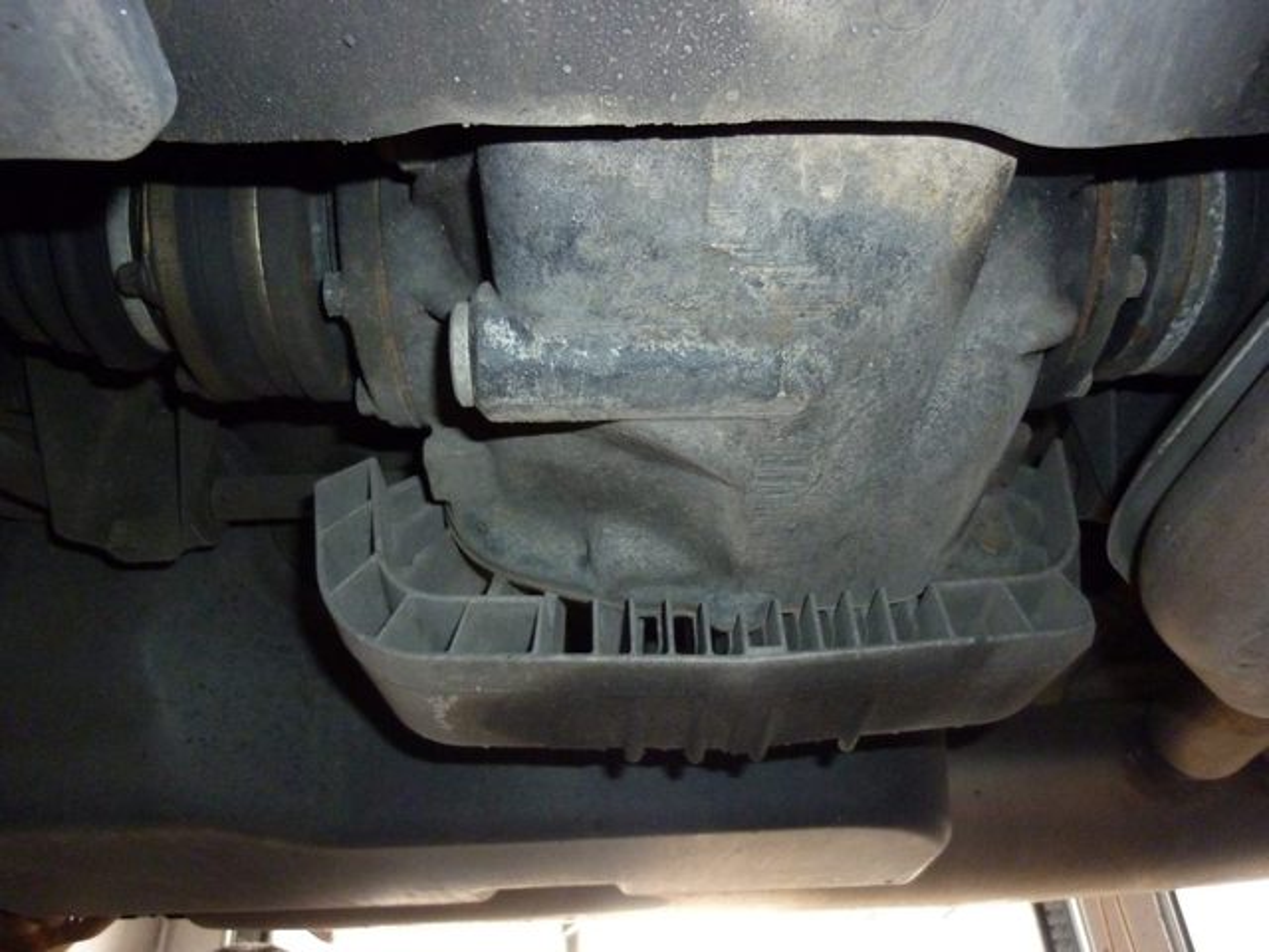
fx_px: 916
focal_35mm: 25
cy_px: 476
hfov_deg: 69.4
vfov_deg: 54.9
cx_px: 634
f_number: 3.3
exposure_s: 1/60
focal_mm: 4.5
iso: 400
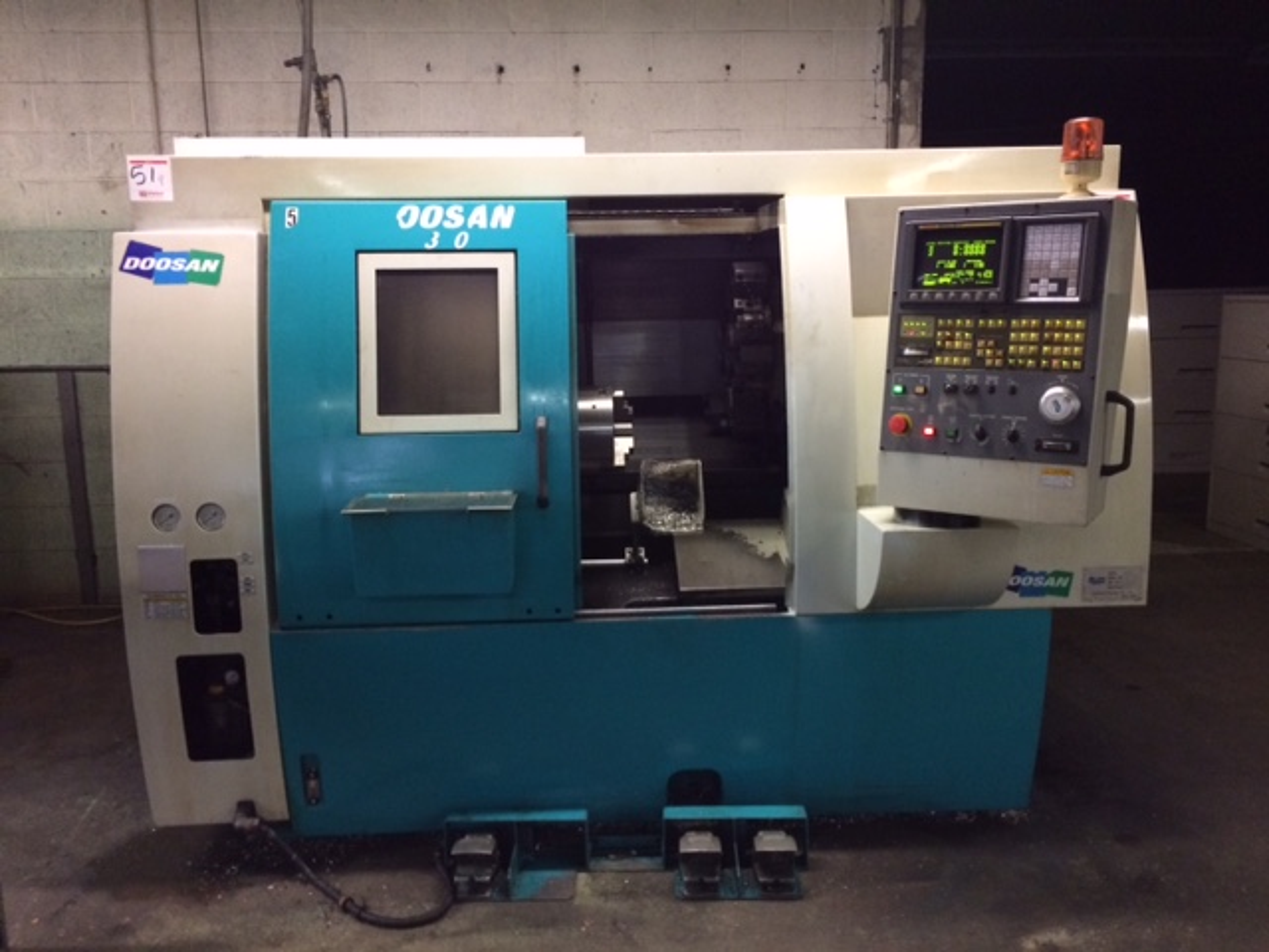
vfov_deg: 48.2
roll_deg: +1.3
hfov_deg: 61.7
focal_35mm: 29
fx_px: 1063
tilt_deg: -10.2
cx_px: 634
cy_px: 476
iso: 320
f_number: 2.2
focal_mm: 4.15
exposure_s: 1/24
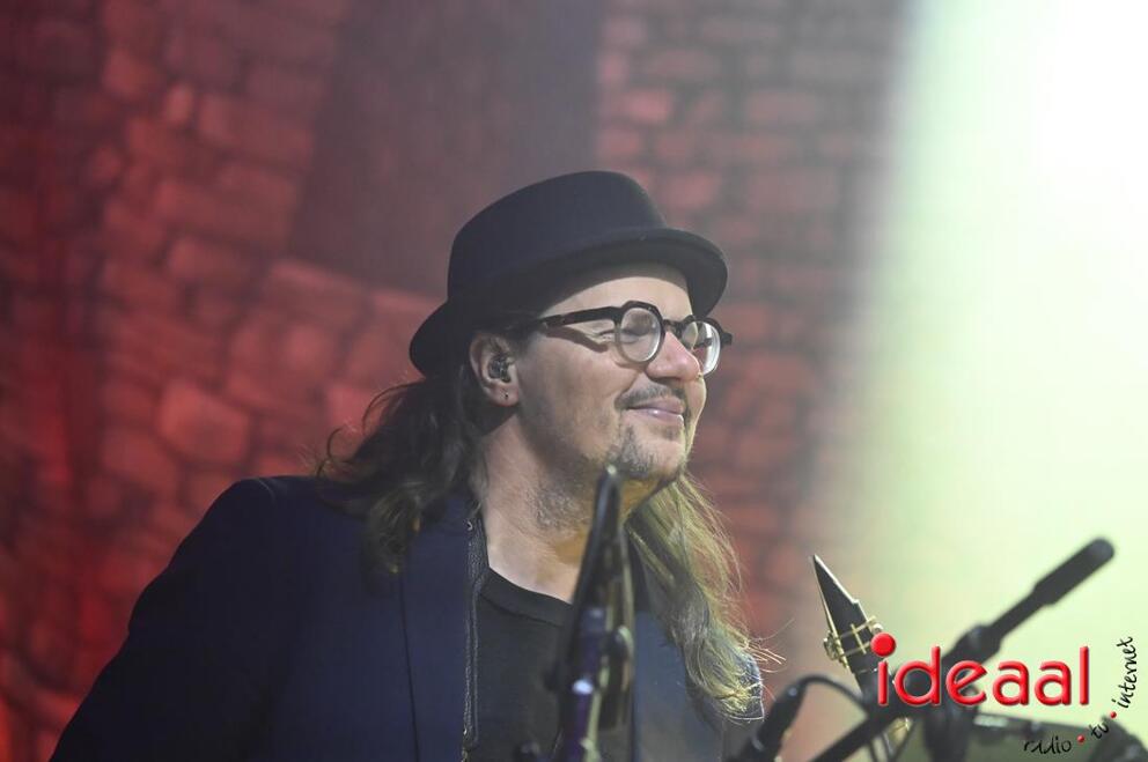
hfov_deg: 10.3
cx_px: 574
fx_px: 6370
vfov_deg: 6.9
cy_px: 381
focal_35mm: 200
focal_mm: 200
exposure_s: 1/400
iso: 8000
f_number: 5
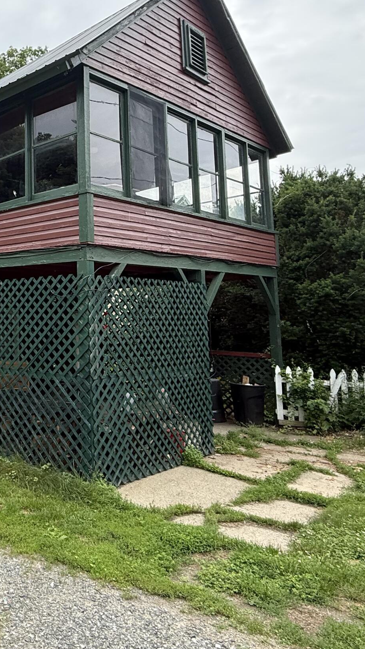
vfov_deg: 67.4
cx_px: -63
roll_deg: -1.3
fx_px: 482
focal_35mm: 28
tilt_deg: +5.8
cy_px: 267
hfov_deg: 34.2
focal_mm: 2.22
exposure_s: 1/241
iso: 64
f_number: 2.2
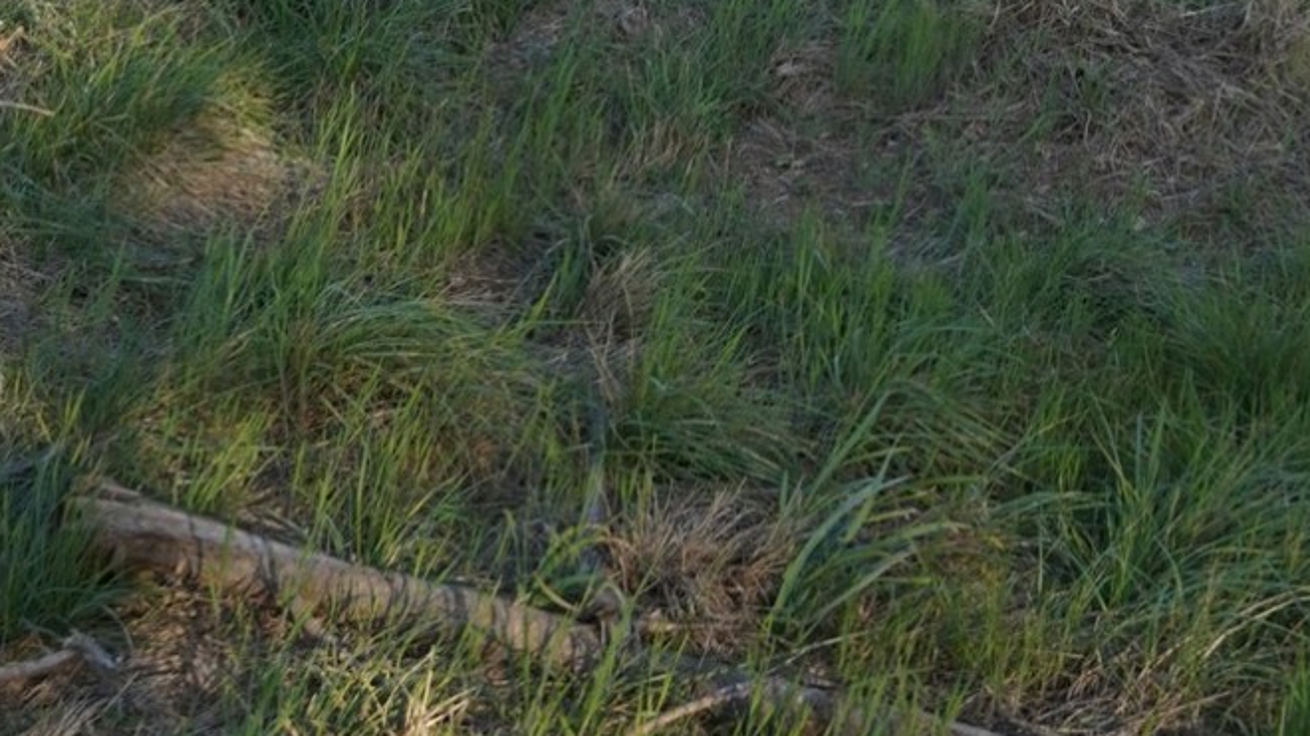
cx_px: 1072
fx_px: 3334
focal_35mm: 96
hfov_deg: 21.9
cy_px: -760
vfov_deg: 11.3
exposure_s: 1/320
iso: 400
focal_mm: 28
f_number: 8
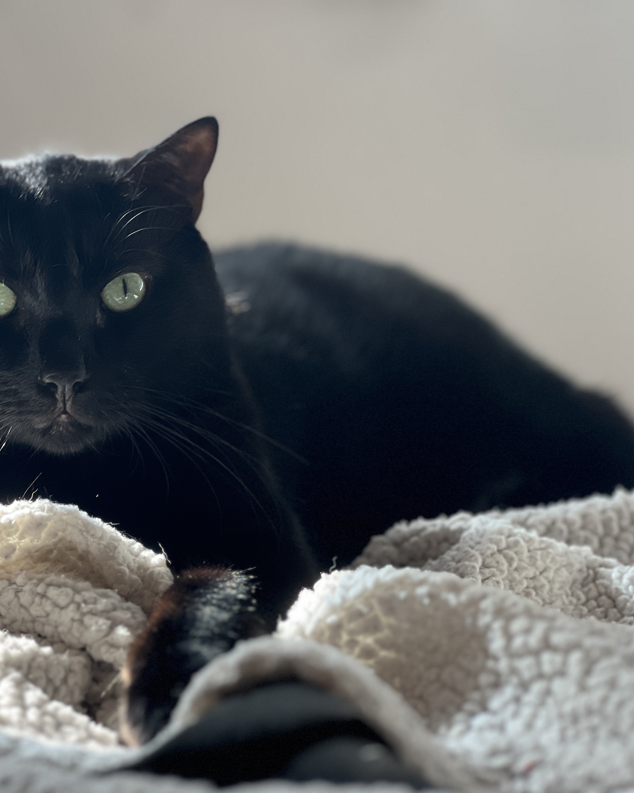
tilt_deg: -5.5
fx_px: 2369
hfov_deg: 15.2
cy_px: 399
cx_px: 174
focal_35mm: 101
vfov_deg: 19.0
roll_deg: +3.1
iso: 160
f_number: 2.8
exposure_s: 1/120
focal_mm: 9
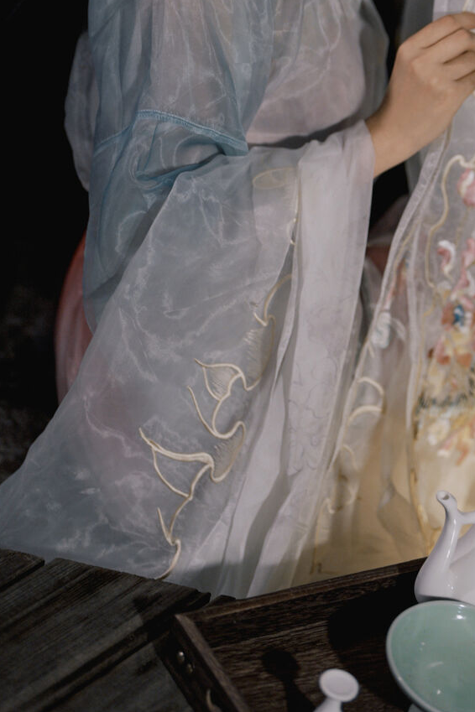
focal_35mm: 106
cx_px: 464
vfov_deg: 19.0
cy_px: 107
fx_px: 2098
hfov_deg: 12.8
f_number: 1.2
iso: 400
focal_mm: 50
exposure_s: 1/125
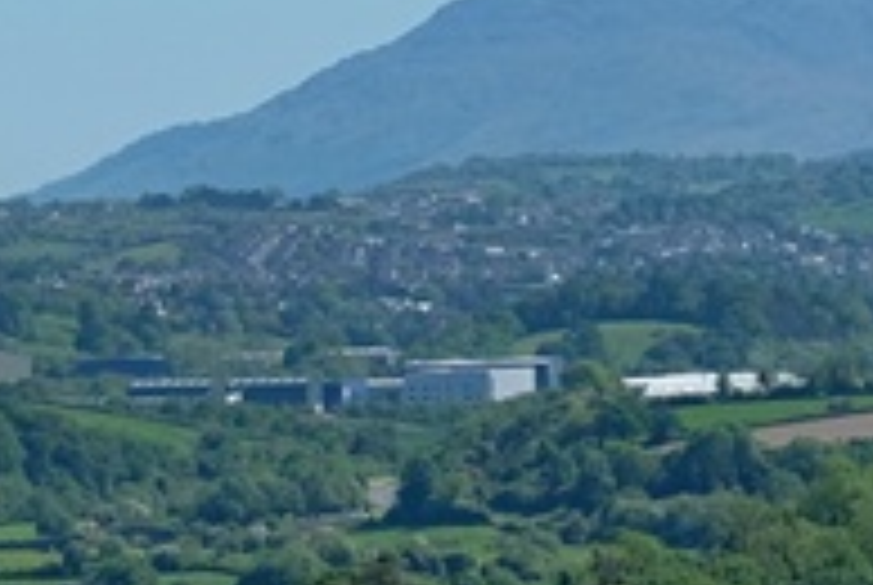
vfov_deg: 2.8
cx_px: -432
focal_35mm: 493
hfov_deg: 4.2
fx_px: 11973
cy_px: 927
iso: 400
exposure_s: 1/640
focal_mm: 68.7
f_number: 8
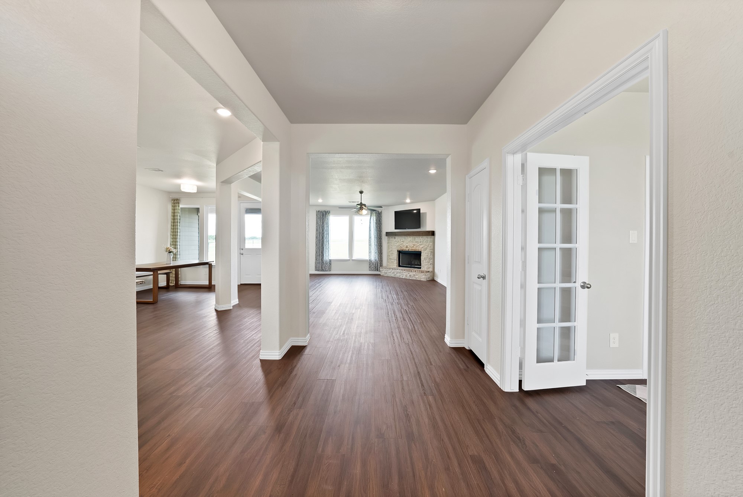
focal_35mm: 12
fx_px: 248
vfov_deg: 90.1
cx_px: 372
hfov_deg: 112.6
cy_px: 248
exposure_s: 1/5
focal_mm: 12
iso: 640
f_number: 9
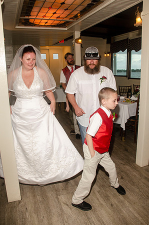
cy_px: 112
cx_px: 74
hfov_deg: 47.7
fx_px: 168
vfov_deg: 67.5
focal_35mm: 27
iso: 400
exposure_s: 1/60
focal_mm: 18
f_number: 5.6
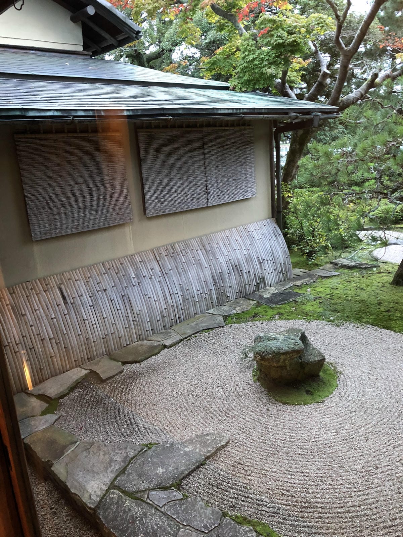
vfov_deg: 61.7
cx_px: 202
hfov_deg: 48.2
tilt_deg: -17.2
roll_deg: +4.2
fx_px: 450
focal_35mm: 29
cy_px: 268
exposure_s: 1/13
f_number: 1.8
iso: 100
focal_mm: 3.99
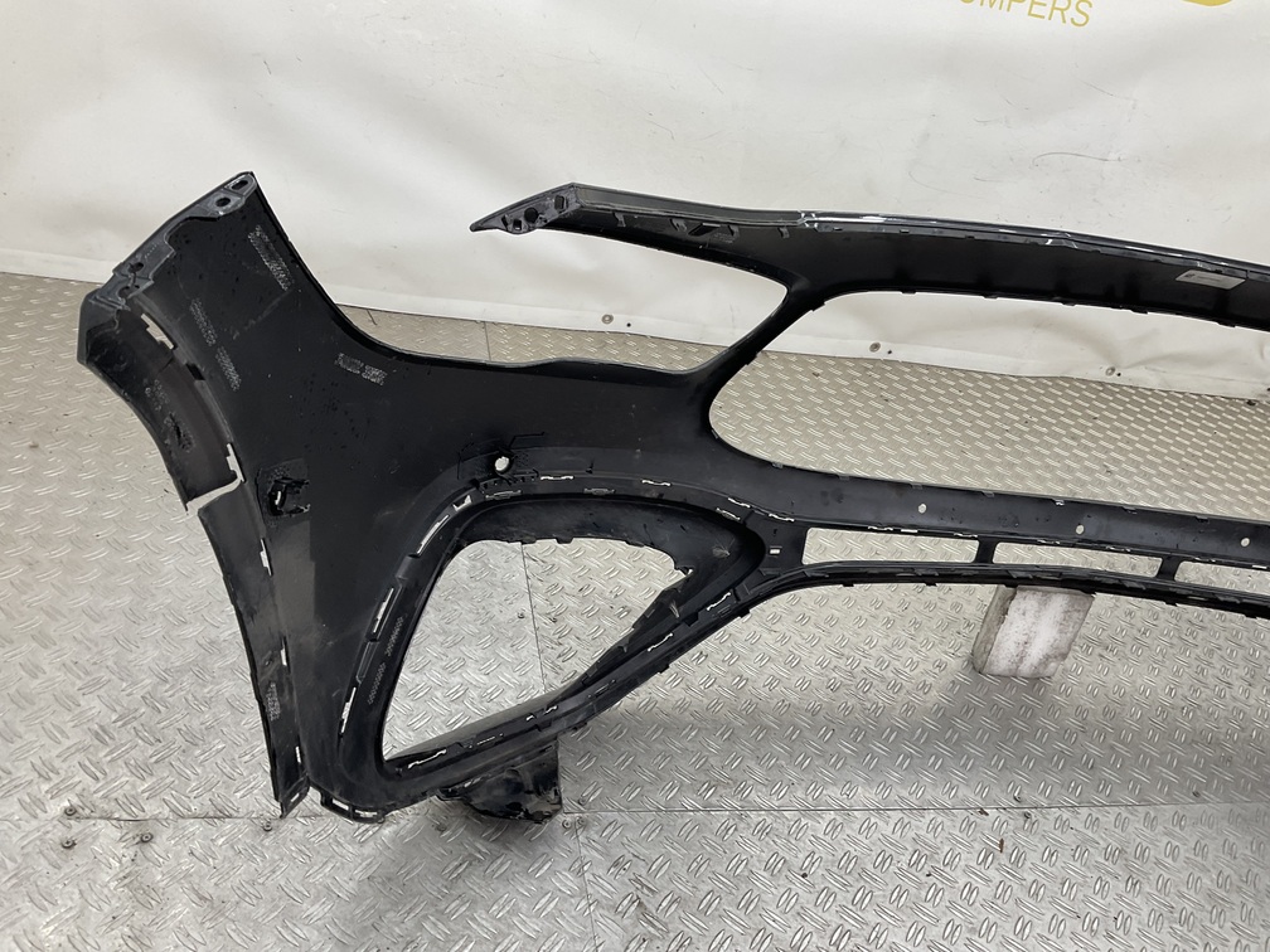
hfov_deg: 61.7
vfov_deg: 48.2
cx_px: 635
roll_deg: -15.4
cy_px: 476
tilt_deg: -30.4
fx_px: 1064
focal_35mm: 29
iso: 32
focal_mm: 3
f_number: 1.8
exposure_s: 1/100
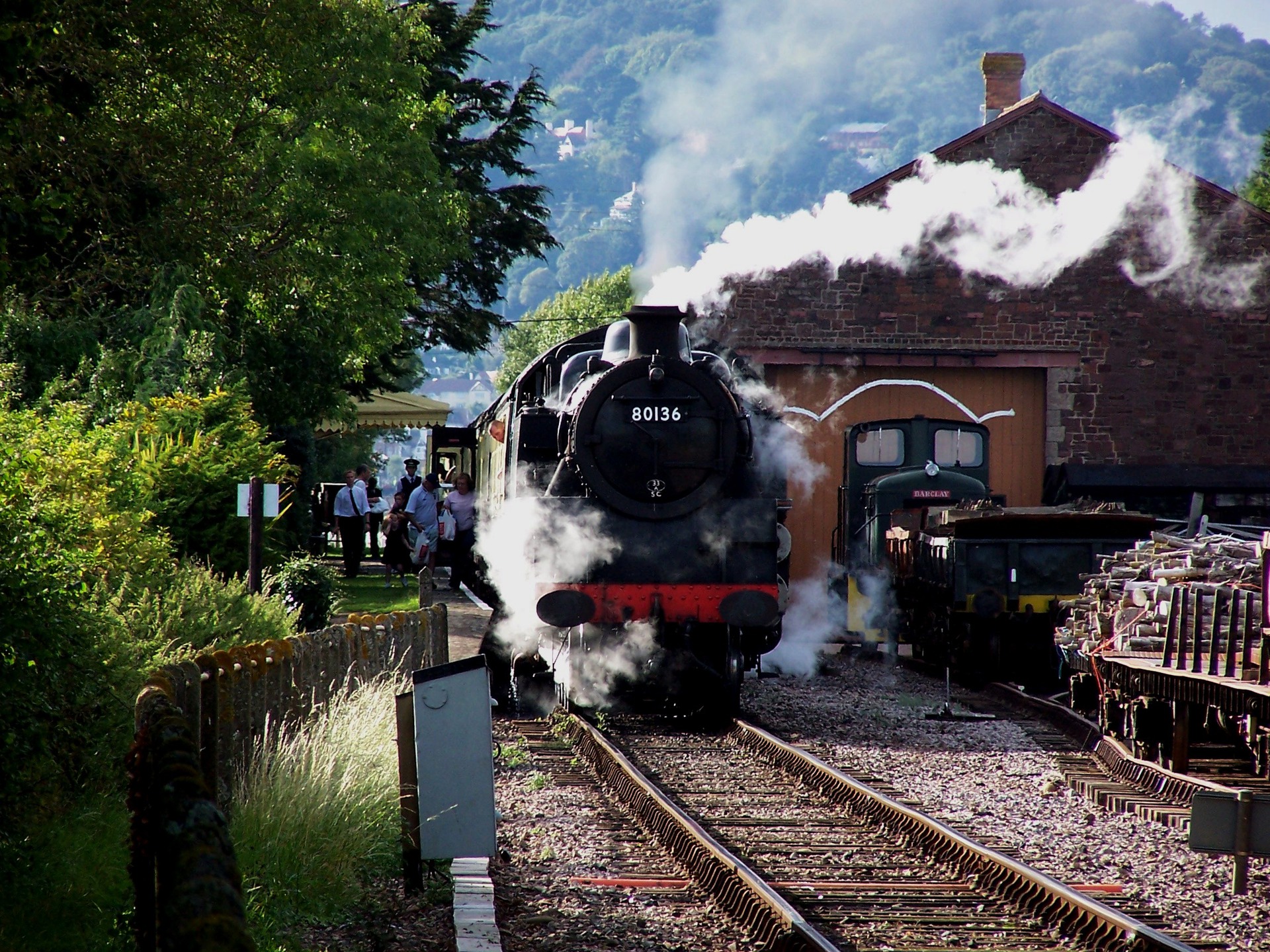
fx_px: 13942
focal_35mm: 380
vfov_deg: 3.9
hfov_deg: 5.2
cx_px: 635
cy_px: 476
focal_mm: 63
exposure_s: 1/350
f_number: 3.7
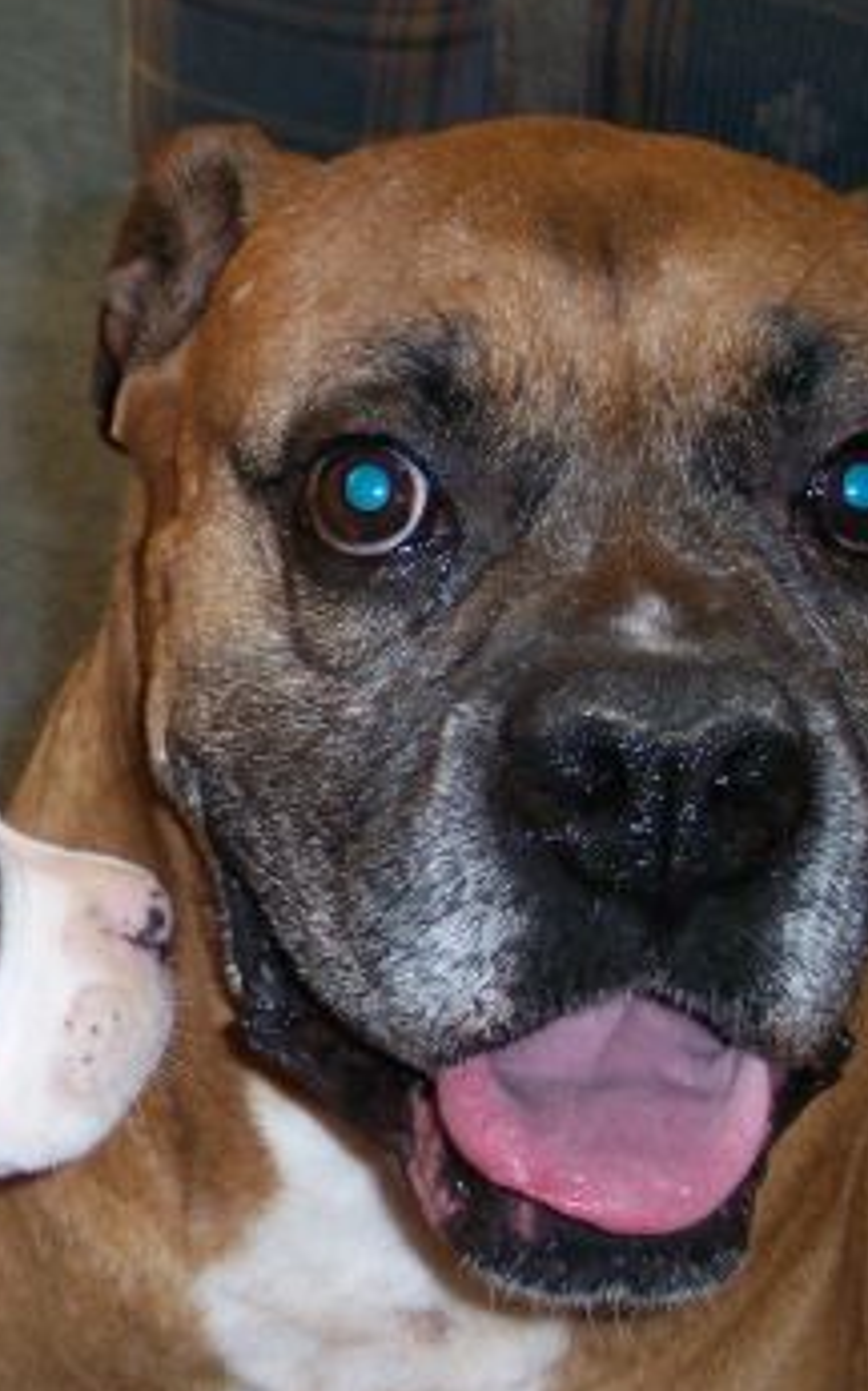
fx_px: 3788
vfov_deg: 20.8
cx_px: -129
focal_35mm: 100
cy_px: 796
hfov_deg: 12.8
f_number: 3.4
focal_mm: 10.7
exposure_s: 1/30
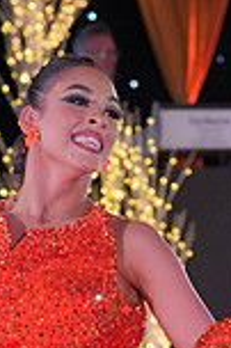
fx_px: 4206
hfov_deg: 3.1
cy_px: 513
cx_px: 102
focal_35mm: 436
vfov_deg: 4.7
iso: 1600
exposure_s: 1/400
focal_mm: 76
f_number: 4
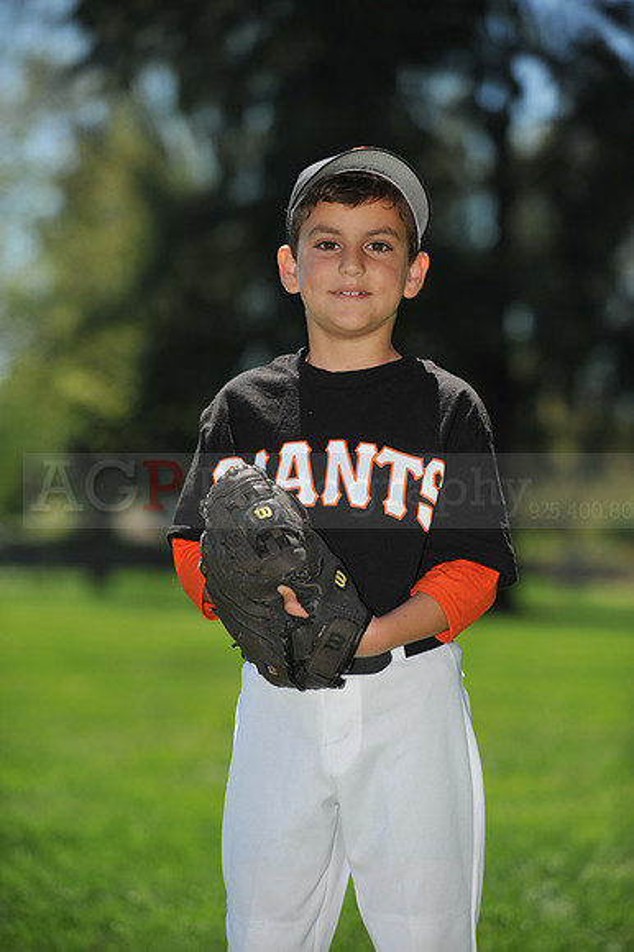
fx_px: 3174
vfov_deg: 17.1
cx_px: 317
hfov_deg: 11.4
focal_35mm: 120
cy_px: 476
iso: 200
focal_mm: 120
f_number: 4
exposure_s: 1/2000
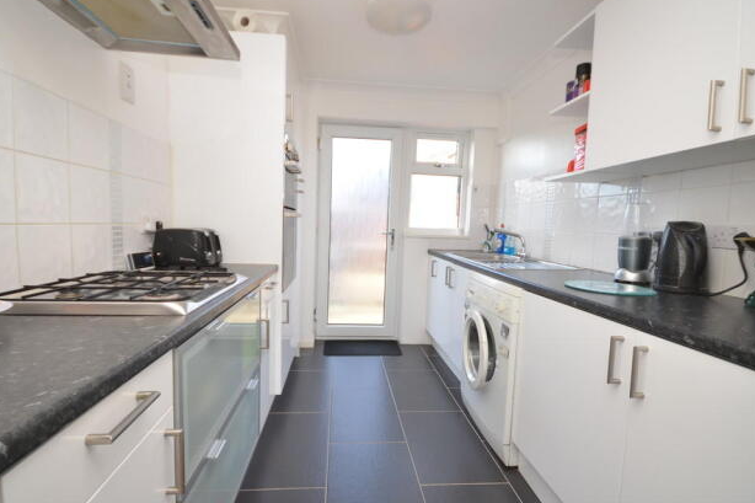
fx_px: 335
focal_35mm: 16
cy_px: 248
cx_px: 358
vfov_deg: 73.7
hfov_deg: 96.7
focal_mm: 10
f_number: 4
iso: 250
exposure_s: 1/60
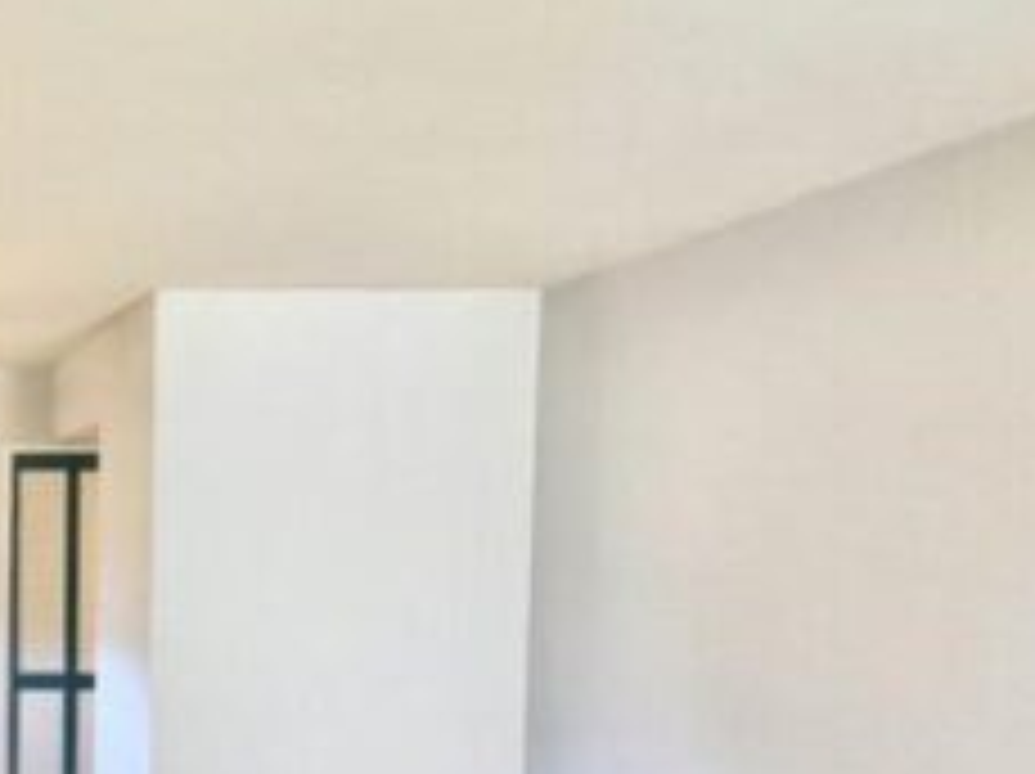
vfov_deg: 35.7
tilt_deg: -3.2
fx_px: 1165
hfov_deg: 37.5
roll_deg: +0.3
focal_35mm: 39
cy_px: 603
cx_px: -176
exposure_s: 1/120
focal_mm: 2.22
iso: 160
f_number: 2.2
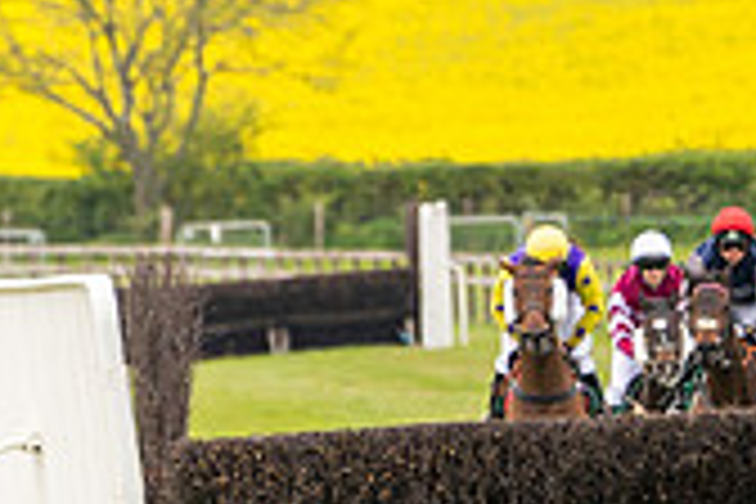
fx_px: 21775
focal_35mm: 1037
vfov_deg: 1.3
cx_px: 1269
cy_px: 403
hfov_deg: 2.0
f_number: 4
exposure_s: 1/1250
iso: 400
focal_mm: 200
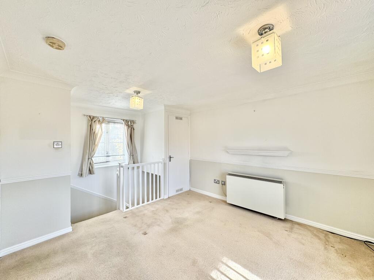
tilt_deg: +0.8
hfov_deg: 102.1
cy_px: 140
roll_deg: +0.5
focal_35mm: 14
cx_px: 187
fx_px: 151
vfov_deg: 85.7
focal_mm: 2.22
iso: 40
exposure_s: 1/100
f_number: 2.2
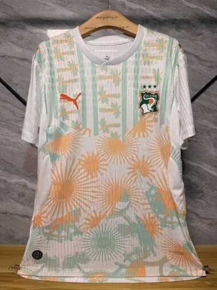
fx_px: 201
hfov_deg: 56.8
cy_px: 145
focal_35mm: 24
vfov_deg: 71.6
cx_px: 108
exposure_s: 1/100
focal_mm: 6.76
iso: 100
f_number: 1.78
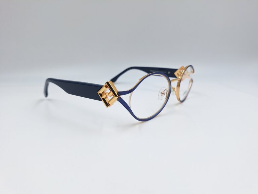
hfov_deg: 73.9
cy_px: 97
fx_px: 171
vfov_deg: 58.9
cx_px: 129
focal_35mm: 23
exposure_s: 1/167
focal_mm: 5.54
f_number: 1.8
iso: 40
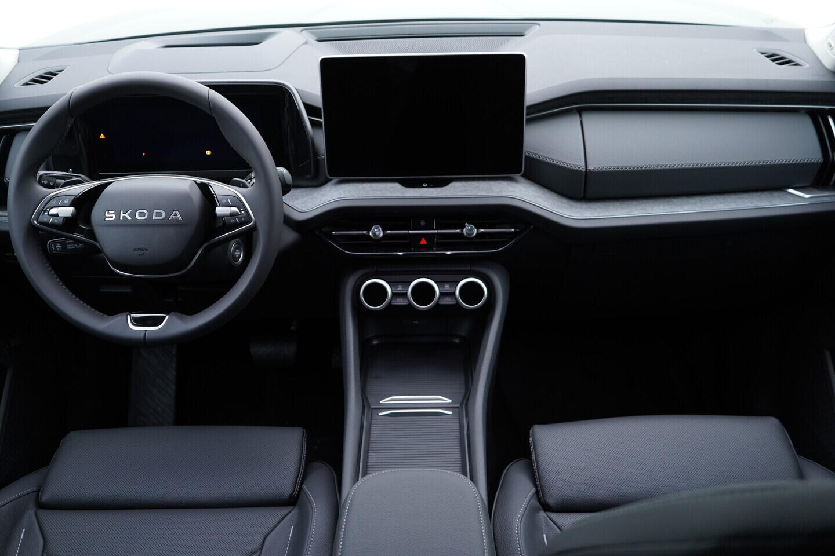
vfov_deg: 36.9
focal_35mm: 36
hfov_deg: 53.1
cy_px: 278
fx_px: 835
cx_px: 418
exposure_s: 1/40
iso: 320
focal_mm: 24
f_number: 2.8
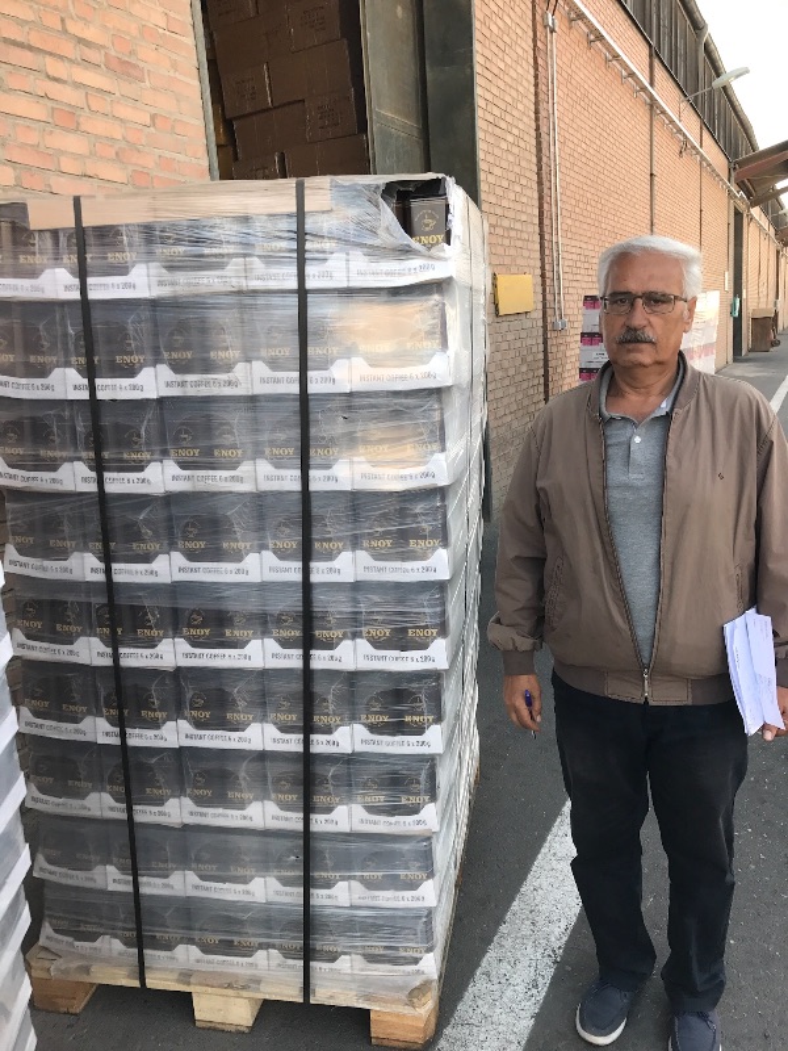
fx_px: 850
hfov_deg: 49.7
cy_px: 526
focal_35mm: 28
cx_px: 394
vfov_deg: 63.4
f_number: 1.8
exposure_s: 1/242
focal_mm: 3.99
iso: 20
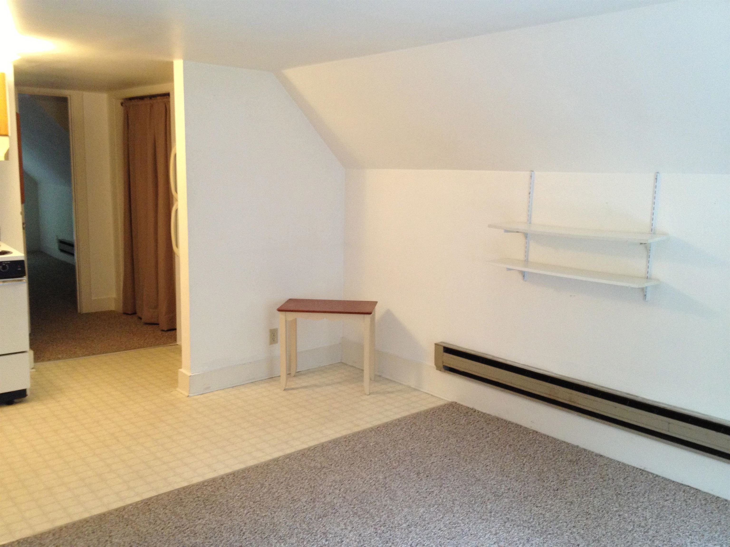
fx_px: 738
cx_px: 365
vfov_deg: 40.7
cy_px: 274
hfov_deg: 52.6
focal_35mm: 35
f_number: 2.4
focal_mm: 4.28
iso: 200
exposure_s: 1/20
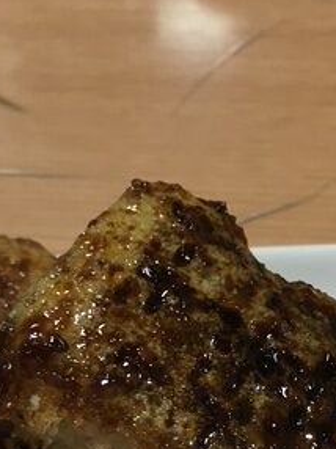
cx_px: 135
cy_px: 469
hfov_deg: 22.5
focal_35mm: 65
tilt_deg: -53.4
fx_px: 842
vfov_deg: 27.7
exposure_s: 1/30
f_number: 2.2
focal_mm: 4.15
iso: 80
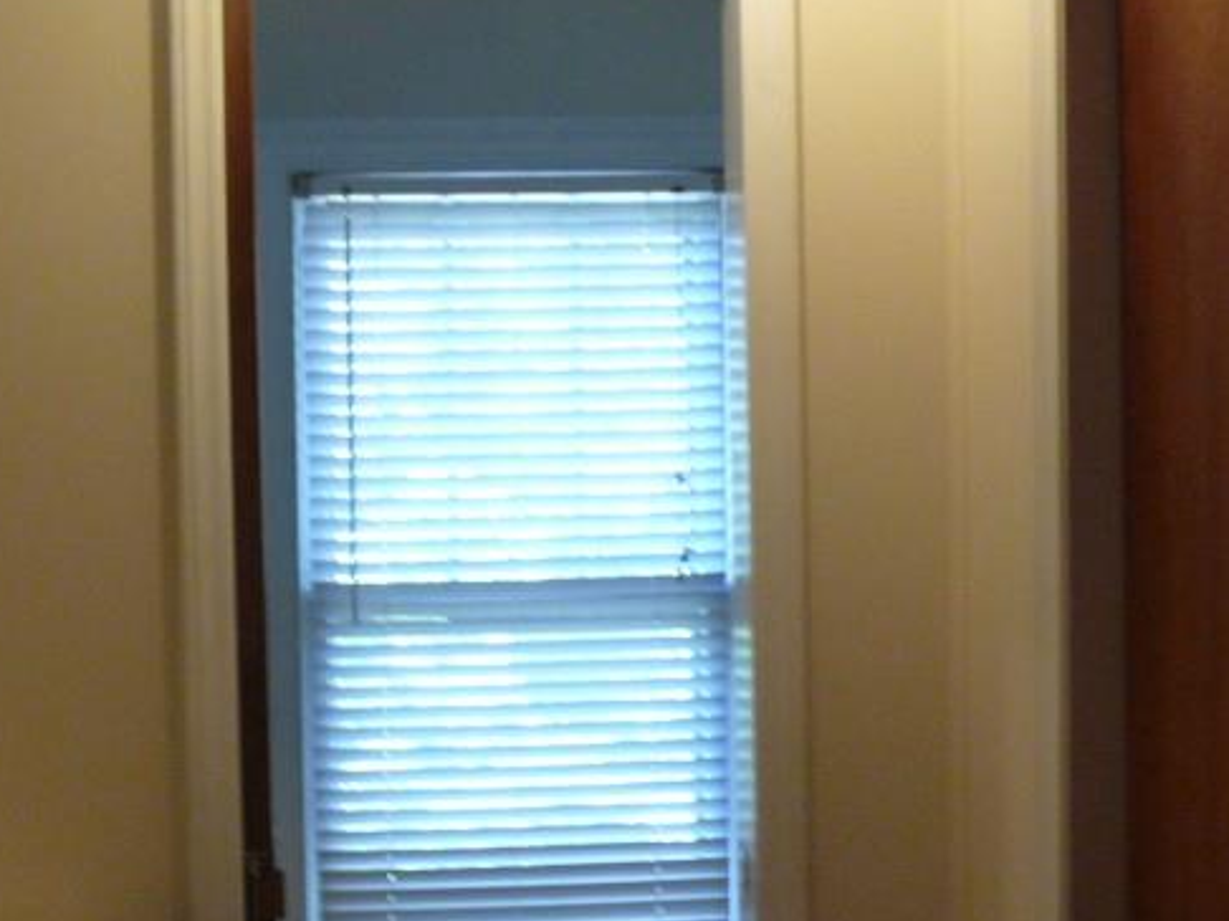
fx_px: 2768
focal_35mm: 78
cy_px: 863
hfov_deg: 25.0
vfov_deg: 18.5
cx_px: 488
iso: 320
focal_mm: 7.7
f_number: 2.8
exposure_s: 1/30
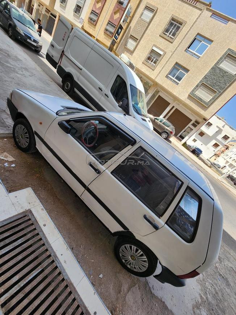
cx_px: 118
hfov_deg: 89.9
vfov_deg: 106.2
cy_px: 158
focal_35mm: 13
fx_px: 118
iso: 50
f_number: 2.2
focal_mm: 2.2
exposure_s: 1/873
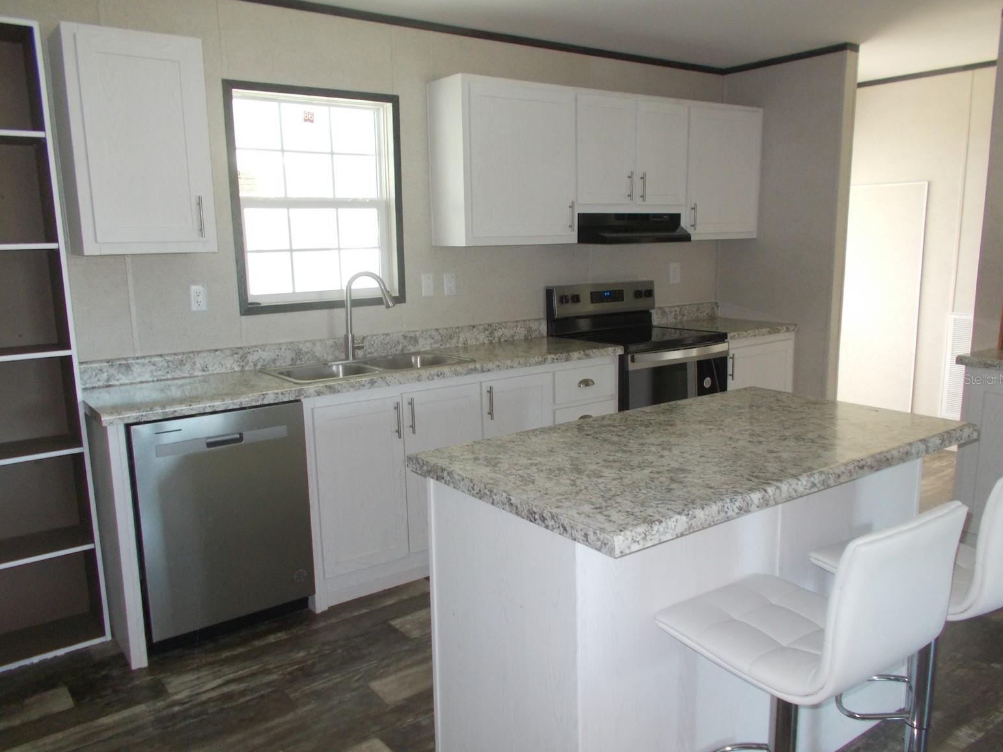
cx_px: 504
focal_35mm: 27
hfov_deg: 65.3
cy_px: 379
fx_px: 782
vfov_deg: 51.4
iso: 200
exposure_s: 1/25
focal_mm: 4.6
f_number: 3.2
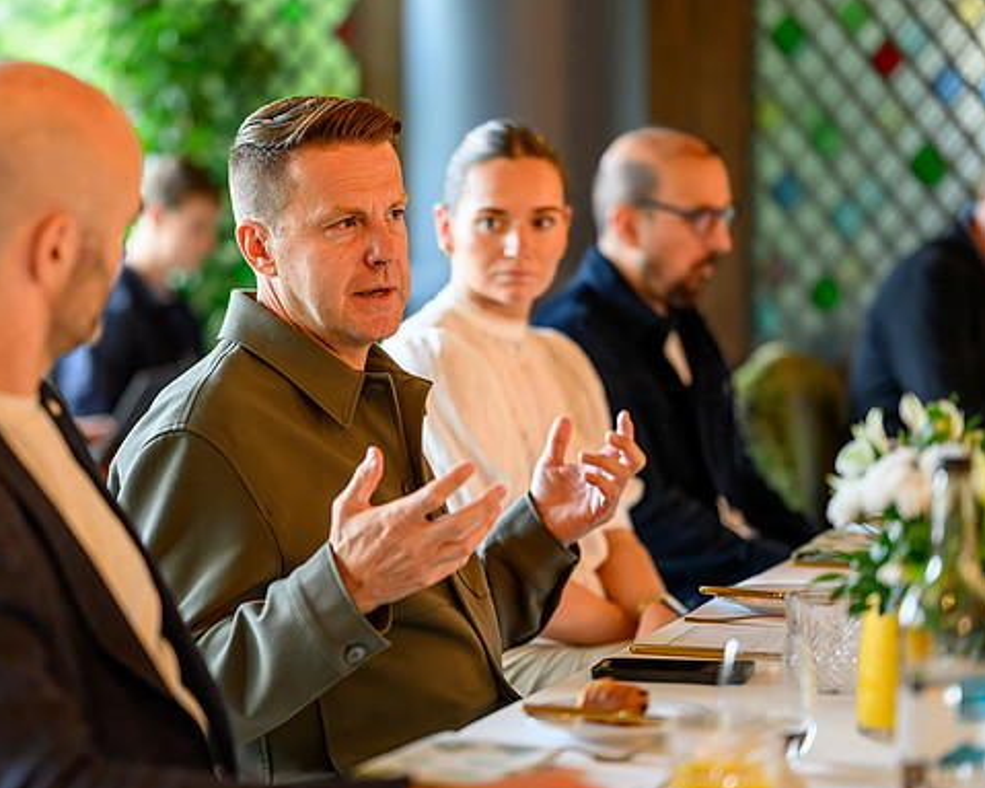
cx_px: 393
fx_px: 2827
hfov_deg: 19.7
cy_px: 394
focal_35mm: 97
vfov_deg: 15.9
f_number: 1.8
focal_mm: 85
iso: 640
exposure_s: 1/200
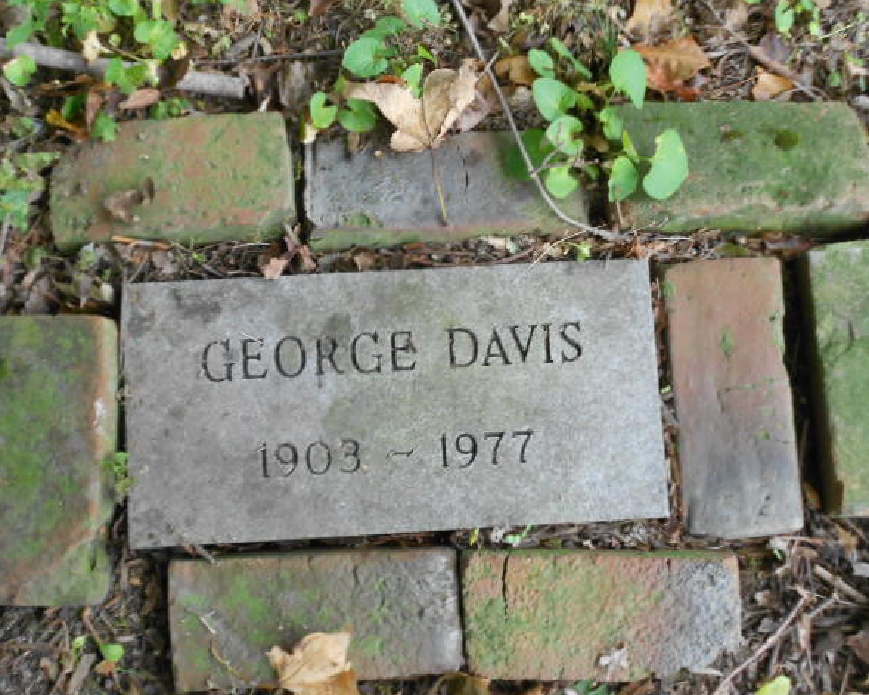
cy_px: 345
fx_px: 1337
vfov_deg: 29.1
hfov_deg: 36.0
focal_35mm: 52
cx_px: 409
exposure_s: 1/30
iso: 160
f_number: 4.5
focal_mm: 8.8
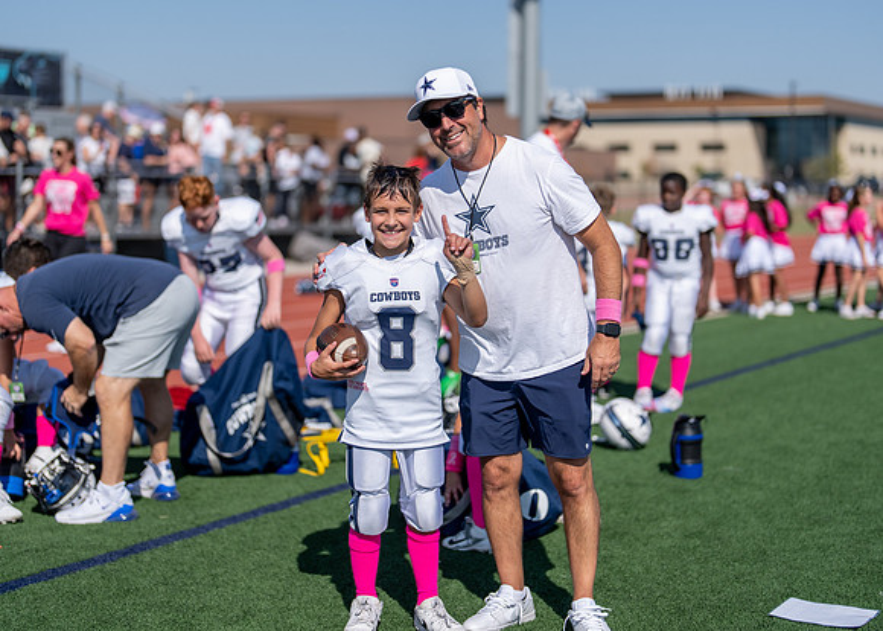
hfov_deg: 32.1
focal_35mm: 61
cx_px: 450
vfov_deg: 23.2
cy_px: 266
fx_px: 1532
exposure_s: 1/16000
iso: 100
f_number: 1.2
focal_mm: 50
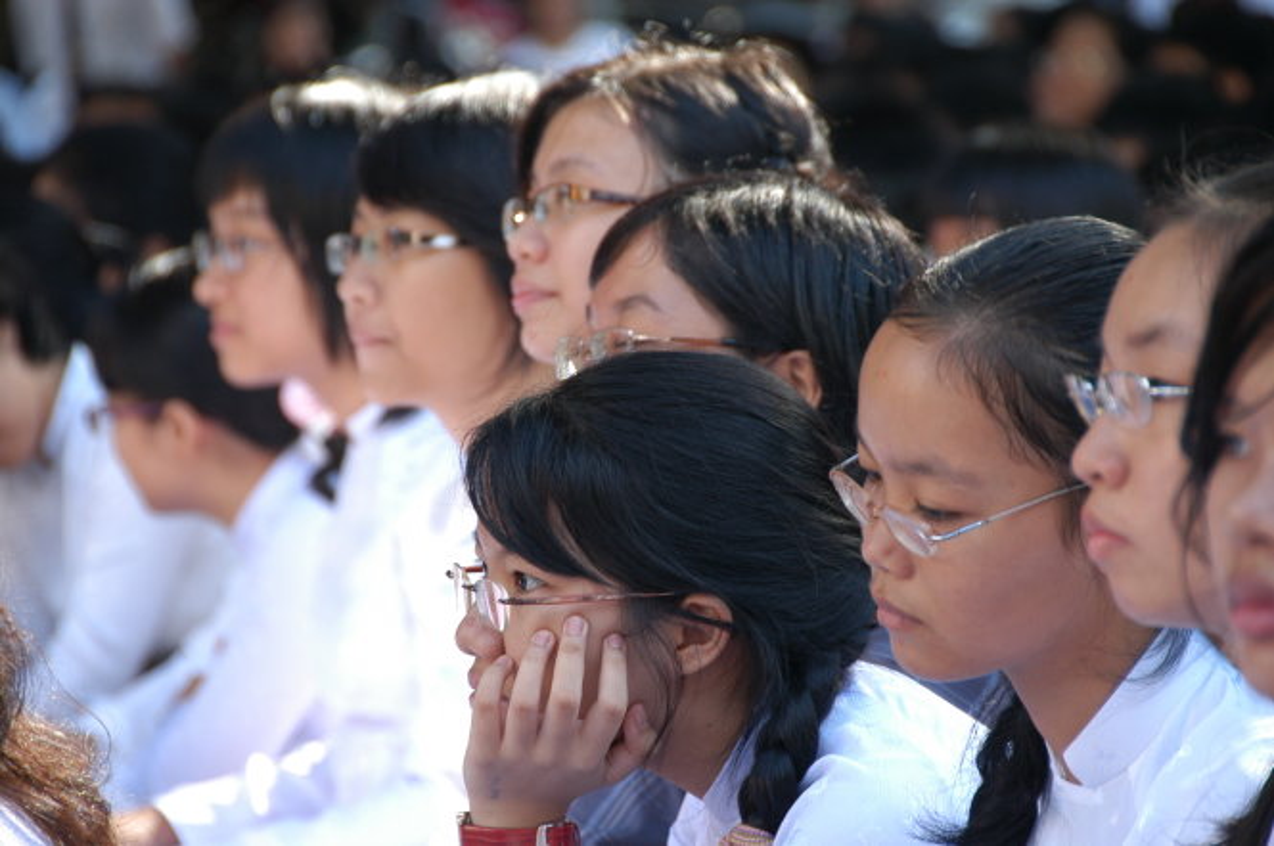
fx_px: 9015
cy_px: 423
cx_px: 637
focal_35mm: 255
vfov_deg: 5.4
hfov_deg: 8.1
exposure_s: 1/80
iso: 320
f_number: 5.6
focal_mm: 170
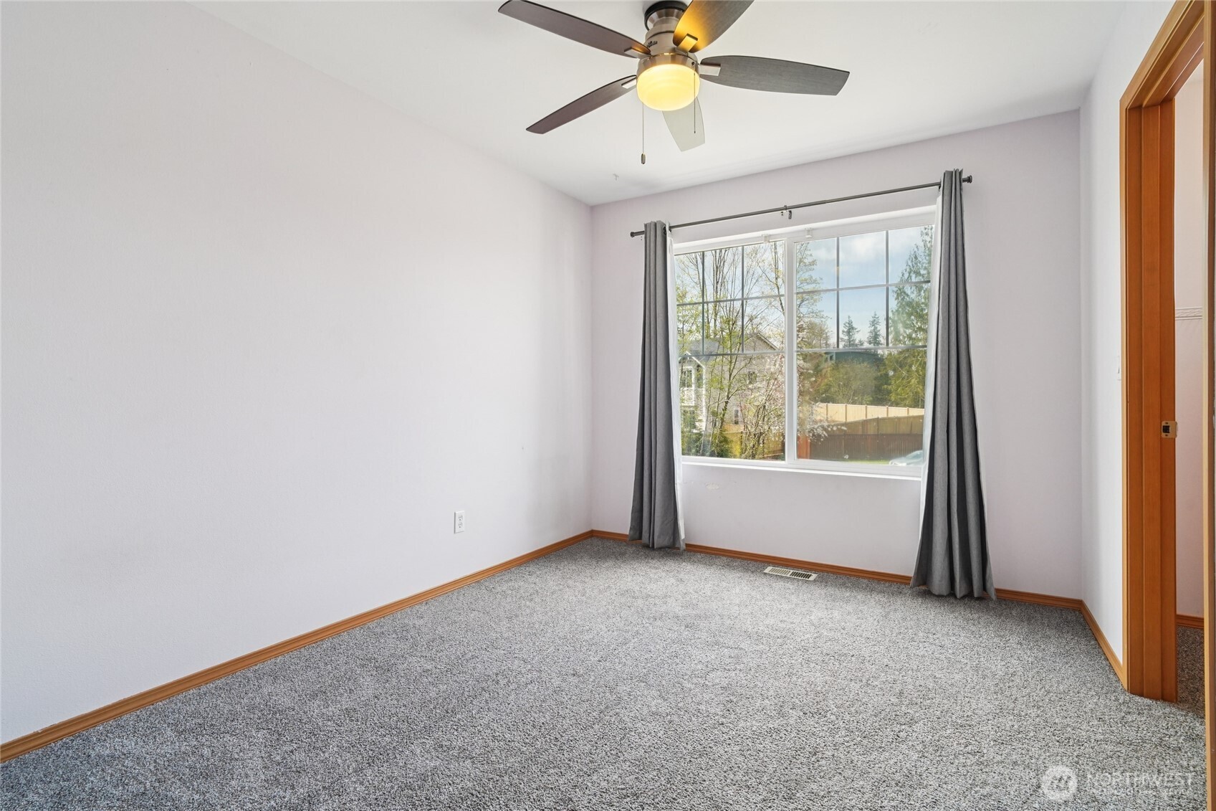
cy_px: 406
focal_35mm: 16
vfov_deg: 73.7
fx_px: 540
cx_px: 608
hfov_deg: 96.7
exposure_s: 1/250
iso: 1600
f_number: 8
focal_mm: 16
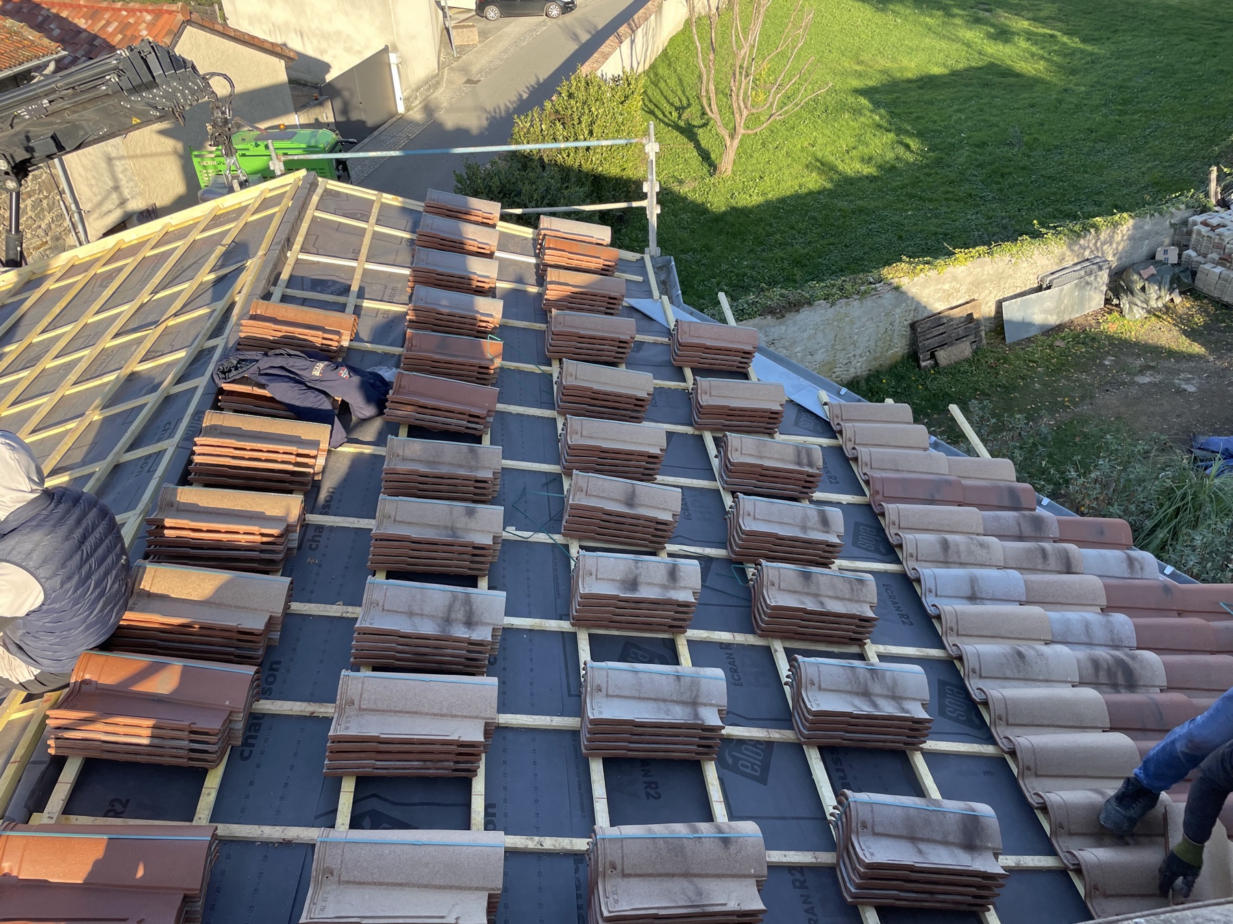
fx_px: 926
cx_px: 616
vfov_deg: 53.1
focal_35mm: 26
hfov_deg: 67.3
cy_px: 462
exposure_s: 1/619
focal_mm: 4.2
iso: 32
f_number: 1.6
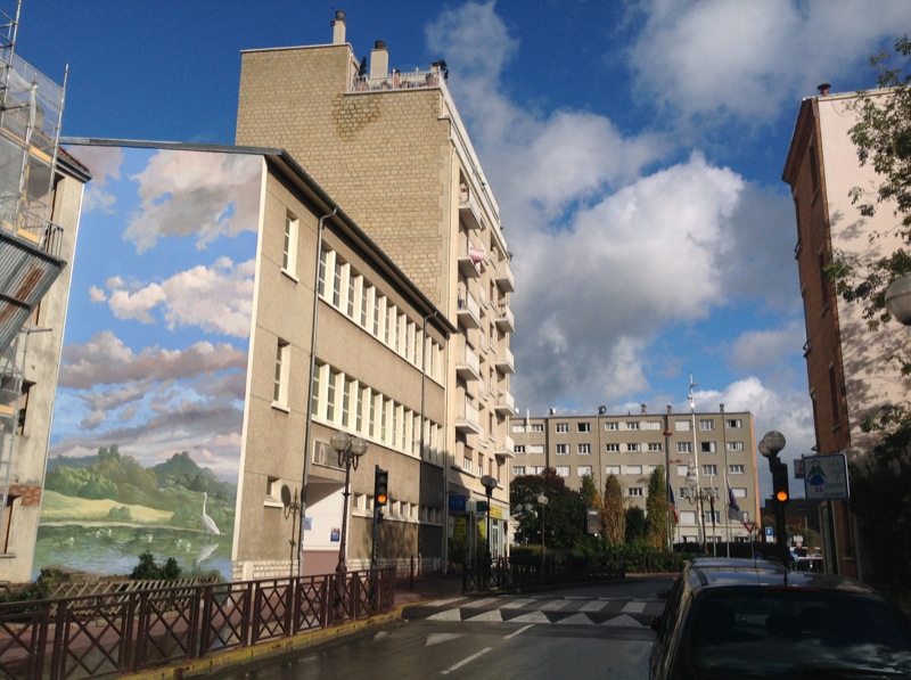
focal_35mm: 35
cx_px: 456
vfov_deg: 40.6
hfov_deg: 52.7
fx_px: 919
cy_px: 340
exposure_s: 1/3788
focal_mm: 4.28
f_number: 2.4
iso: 64
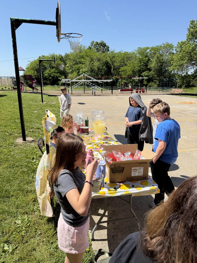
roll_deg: +0.5
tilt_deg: -19.0
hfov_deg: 56.8
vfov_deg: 71.6
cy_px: 132
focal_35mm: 24
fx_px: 182
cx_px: 98
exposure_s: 1/3953
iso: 80
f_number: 1.78
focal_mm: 6.76
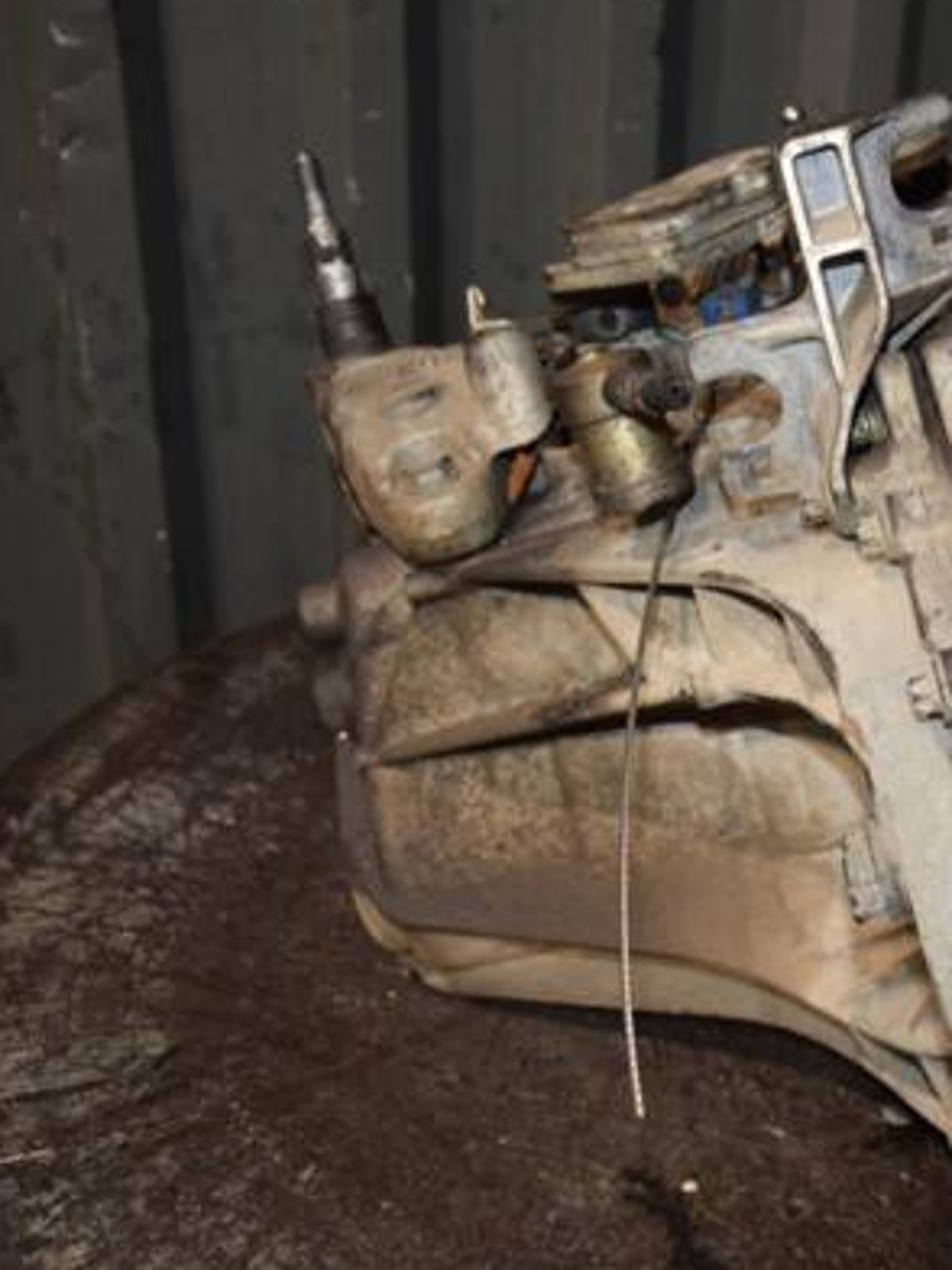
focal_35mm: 53
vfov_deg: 36.2
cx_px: 939
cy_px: 625
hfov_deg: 26.2
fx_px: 1943
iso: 800
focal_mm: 24
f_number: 5
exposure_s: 1/60
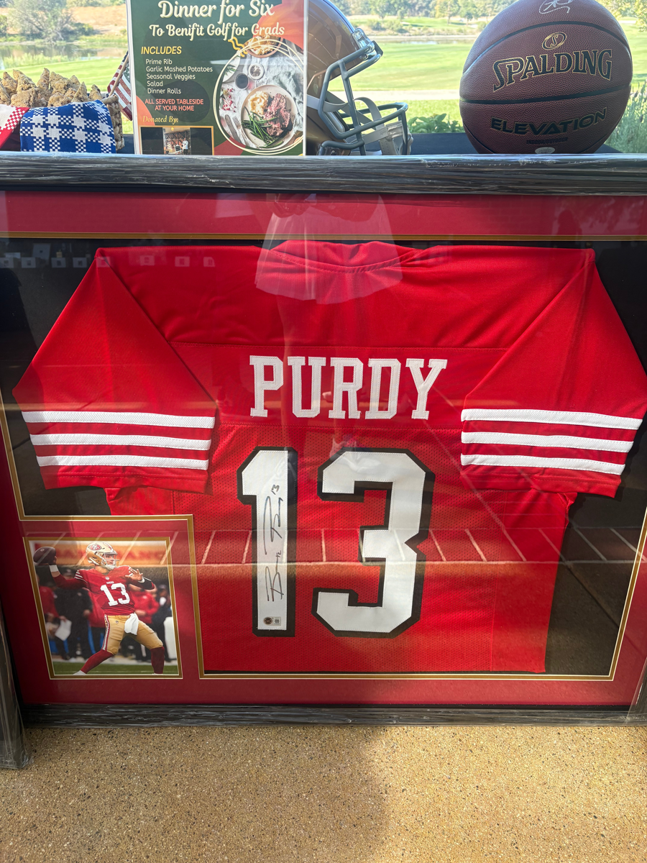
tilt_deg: -33.0
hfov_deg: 53.1
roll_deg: -0.1
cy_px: 432
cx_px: 324
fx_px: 648
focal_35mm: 26
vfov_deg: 67.3
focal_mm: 5.96
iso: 64
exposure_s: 1/289
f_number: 1.6
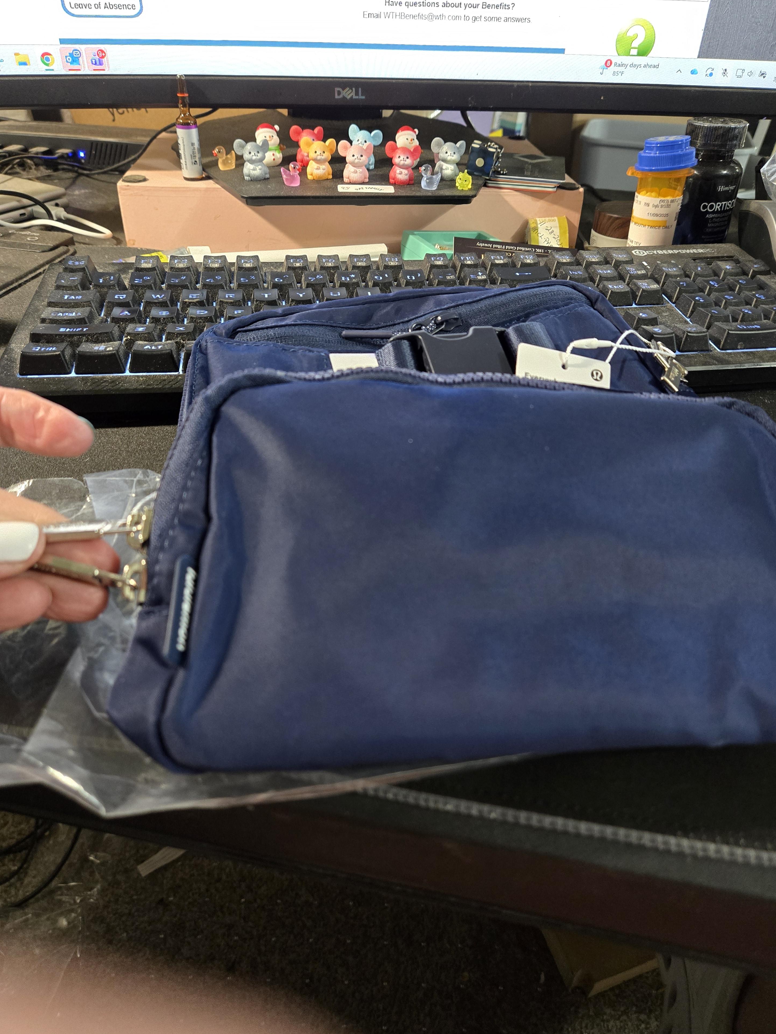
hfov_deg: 56.8
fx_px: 717
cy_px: 502
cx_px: 404
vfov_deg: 71.6
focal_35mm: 24
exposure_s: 1/60
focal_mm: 5.4
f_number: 1.8
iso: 800
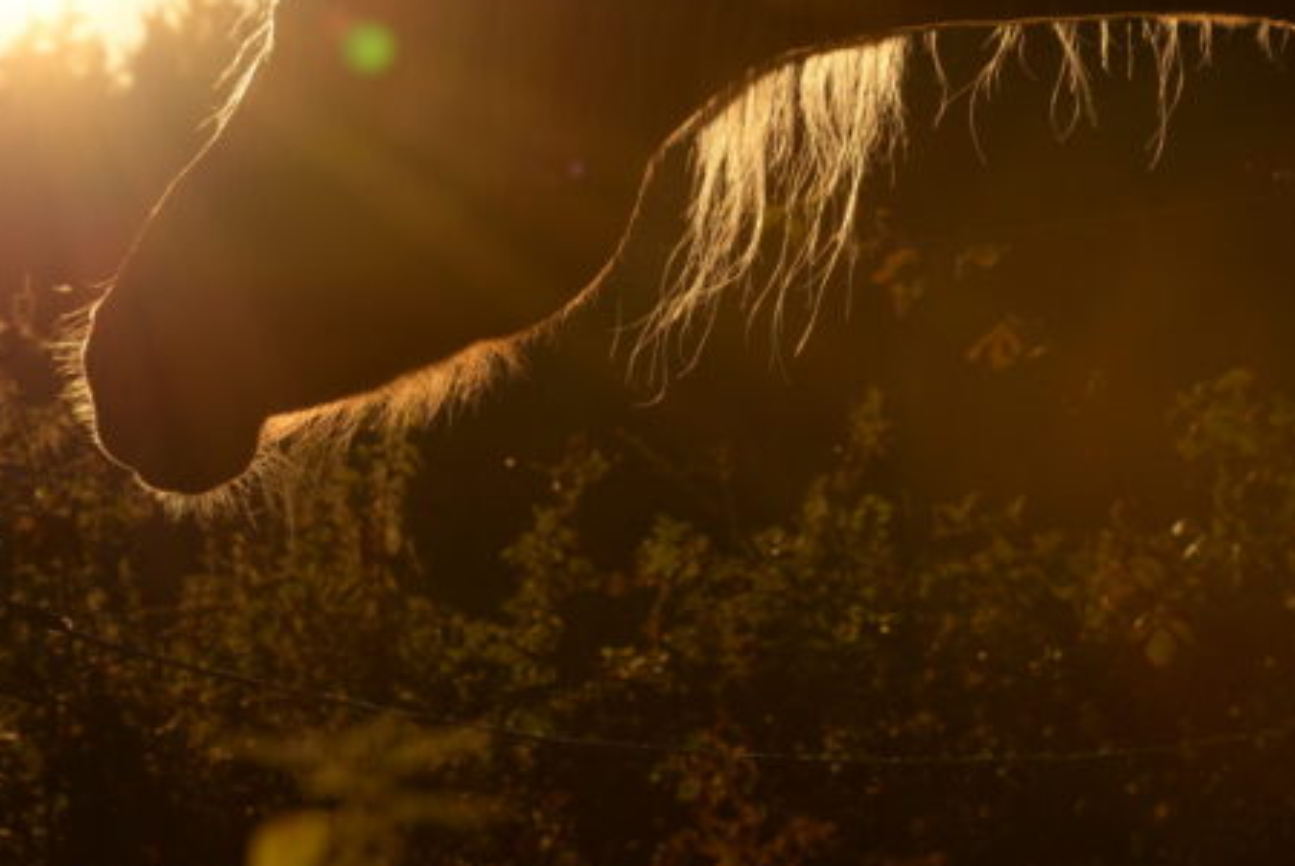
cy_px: 197
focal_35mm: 191
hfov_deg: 10.8
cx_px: 717
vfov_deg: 7.2
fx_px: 6877
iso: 160
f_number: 10
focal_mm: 112
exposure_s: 1/500
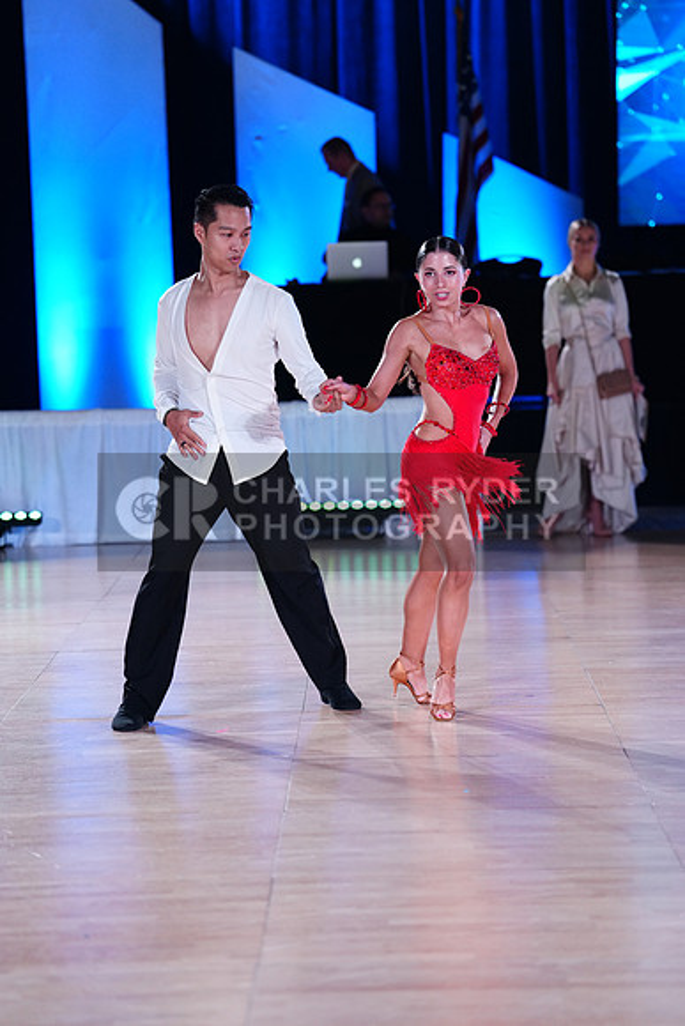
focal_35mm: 118
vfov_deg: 17.3
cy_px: 513
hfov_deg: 11.6
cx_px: 342
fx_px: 3366
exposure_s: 1/400
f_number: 2.8
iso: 2000
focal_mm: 118
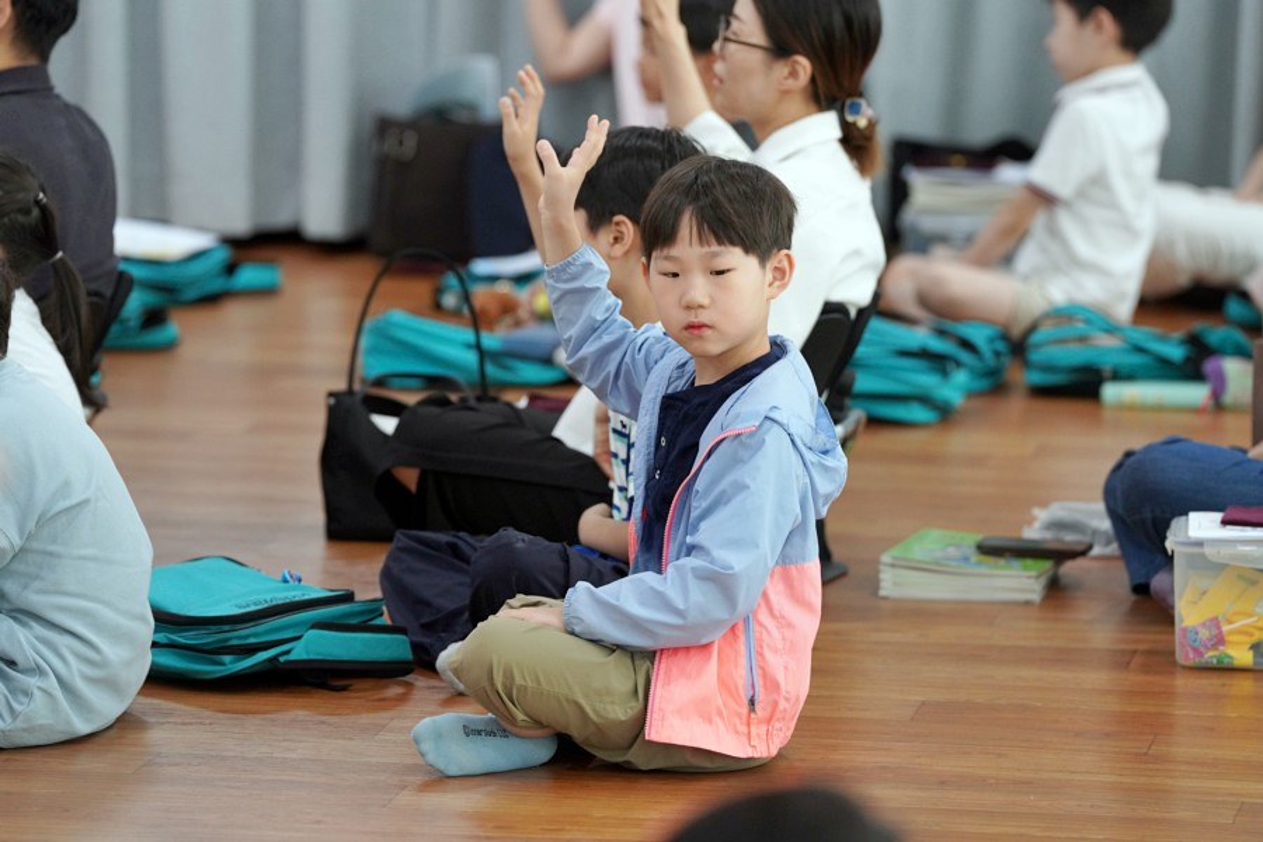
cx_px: 632
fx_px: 7016
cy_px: 421
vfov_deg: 6.9
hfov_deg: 10.3
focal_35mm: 200
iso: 2500
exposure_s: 1/250
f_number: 4
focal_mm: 200
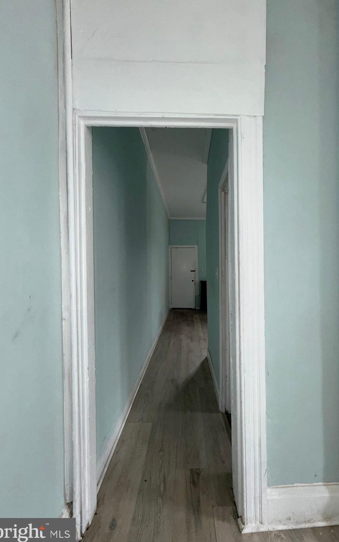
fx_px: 222
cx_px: 192
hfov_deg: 74.4
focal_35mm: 15
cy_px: 273
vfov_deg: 101.5
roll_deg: +0.5
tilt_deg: -1.2
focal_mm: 2.22
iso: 100
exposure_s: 1/60
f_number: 2.2
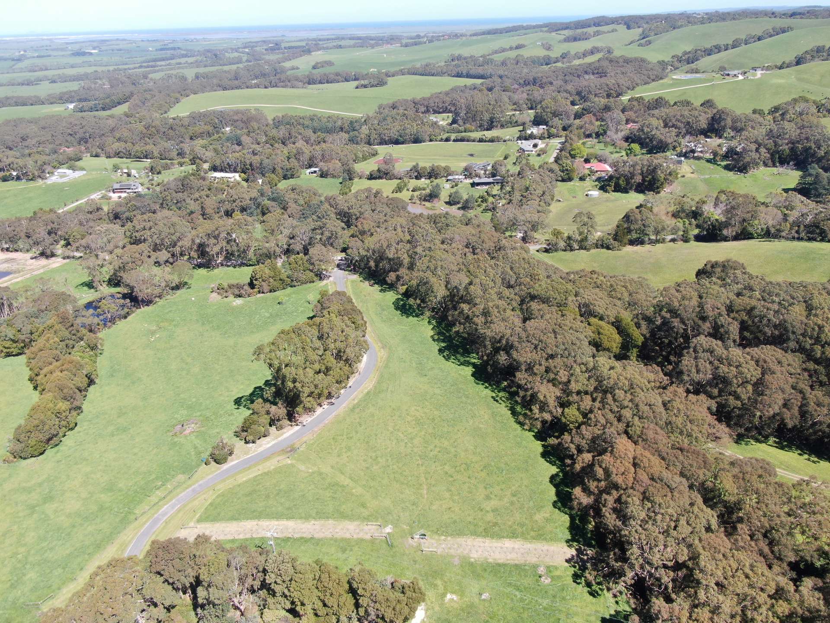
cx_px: 415
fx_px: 575
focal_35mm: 24
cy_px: 312
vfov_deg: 56.8
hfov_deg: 71.6
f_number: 2.8
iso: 100
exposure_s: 1/500
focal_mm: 4.39
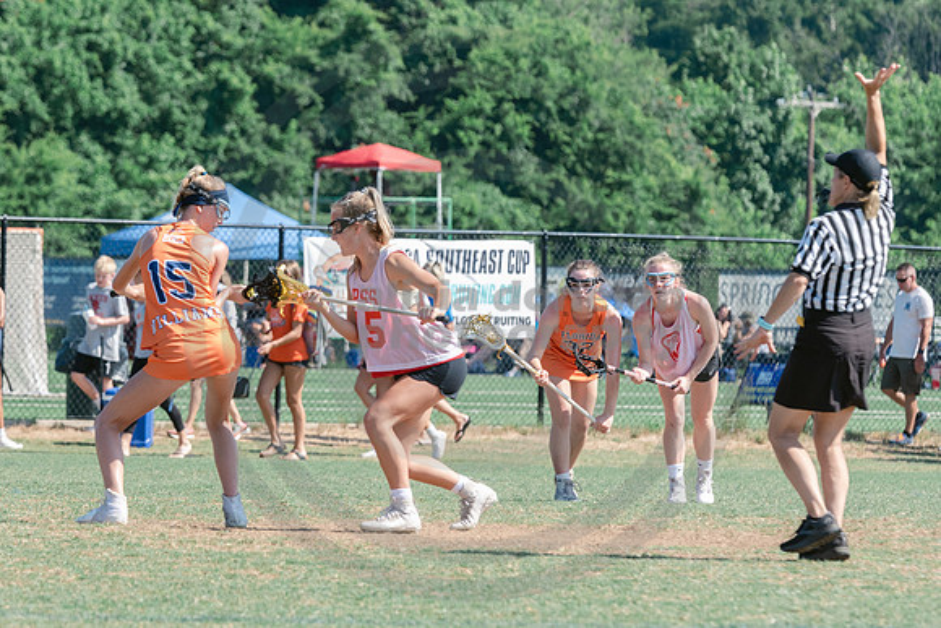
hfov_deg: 5.9
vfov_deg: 3.9
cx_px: 193
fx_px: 9149
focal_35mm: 350
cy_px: 283
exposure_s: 1/1600
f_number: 5
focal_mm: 185
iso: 400
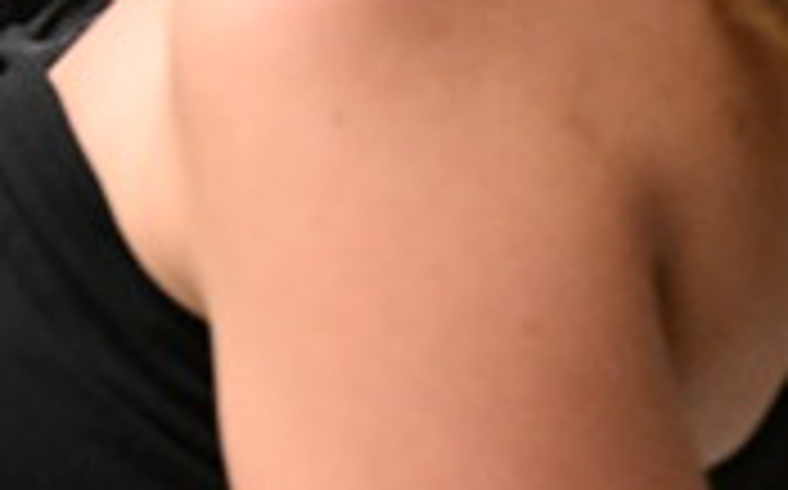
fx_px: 2983
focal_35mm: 139
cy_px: -180
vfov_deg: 9.2
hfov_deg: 13.6
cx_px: -590
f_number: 4.5
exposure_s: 1/200
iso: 10000
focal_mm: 34.5
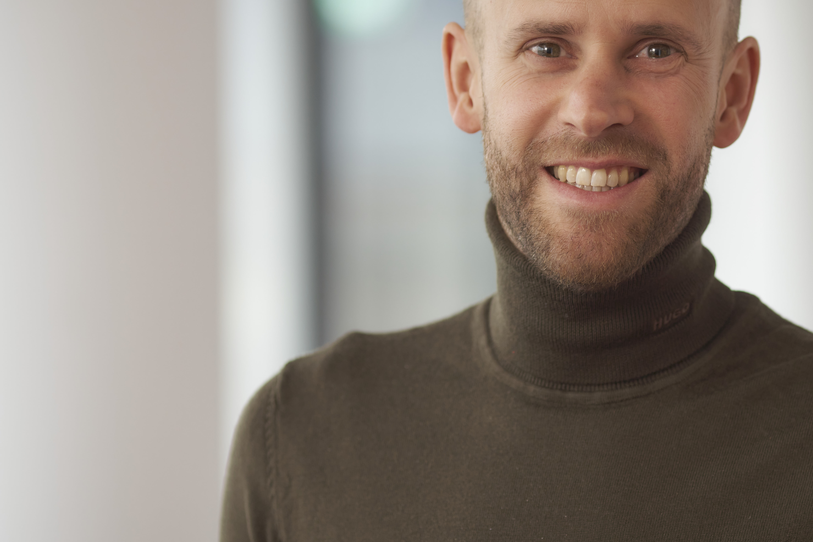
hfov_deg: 8.5
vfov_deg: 5.7
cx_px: 575
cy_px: 250
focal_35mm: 241
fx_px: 5442
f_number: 2.5
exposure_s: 1/125
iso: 250
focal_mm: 135
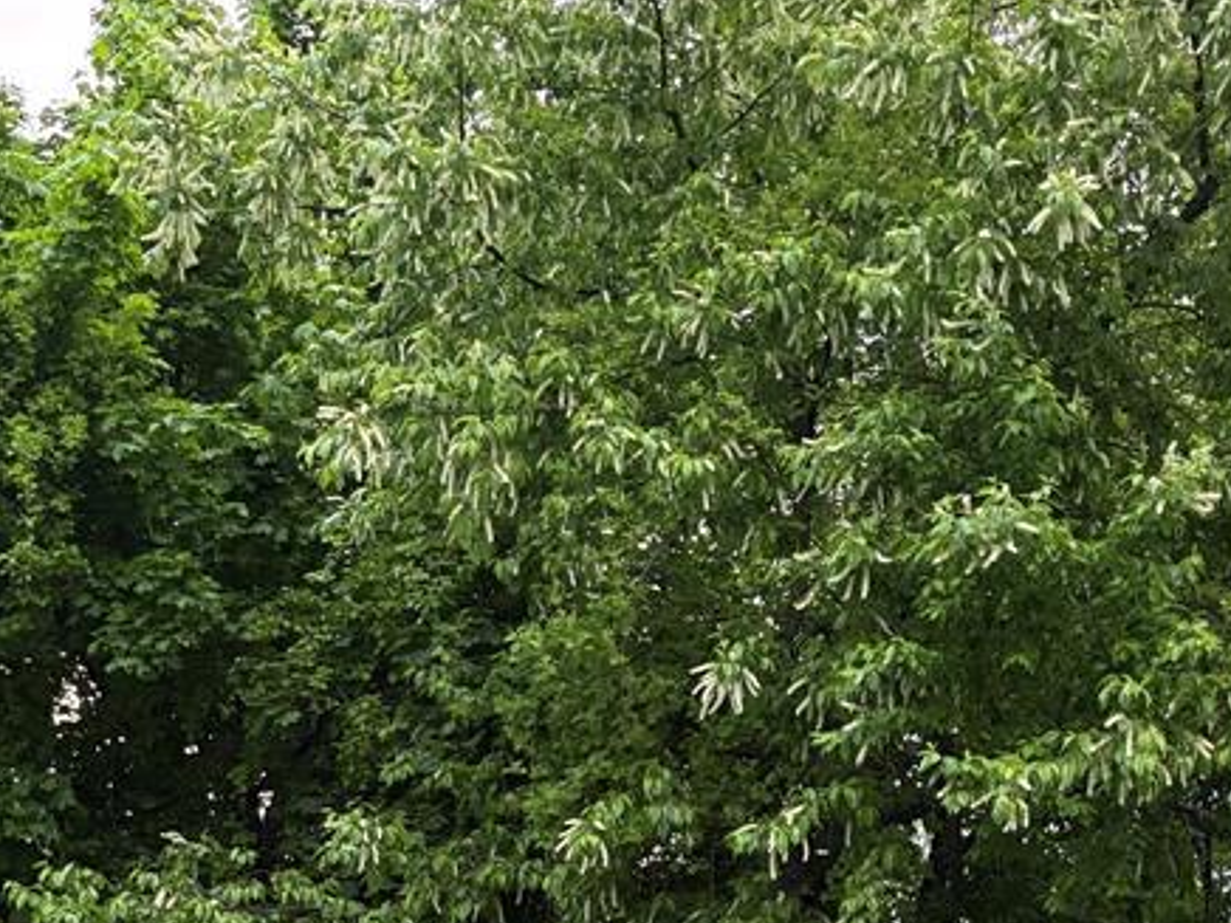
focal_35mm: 61
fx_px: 2169
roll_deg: -1.0
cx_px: 539
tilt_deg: +10.2
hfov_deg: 31.6
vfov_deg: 22.7
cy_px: 1013
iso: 500
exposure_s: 1/59
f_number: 1.6
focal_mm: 5.96
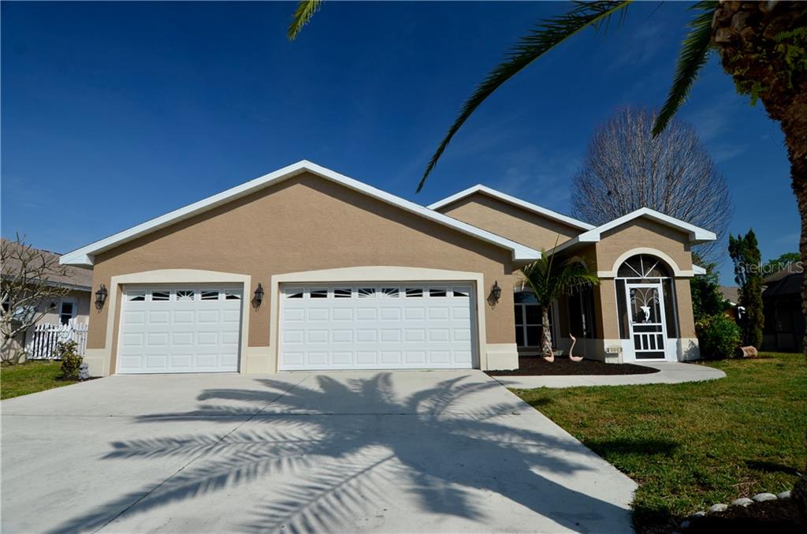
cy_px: 267
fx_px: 805
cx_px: 404
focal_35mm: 36
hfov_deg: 53.3
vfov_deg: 36.7
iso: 100
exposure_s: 1/250
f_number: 8
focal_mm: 24
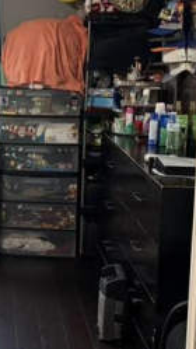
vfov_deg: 29.9
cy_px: 115
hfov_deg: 15.5
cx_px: -120
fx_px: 647
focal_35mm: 70
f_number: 1.78
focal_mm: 6.76
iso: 640
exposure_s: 1/40
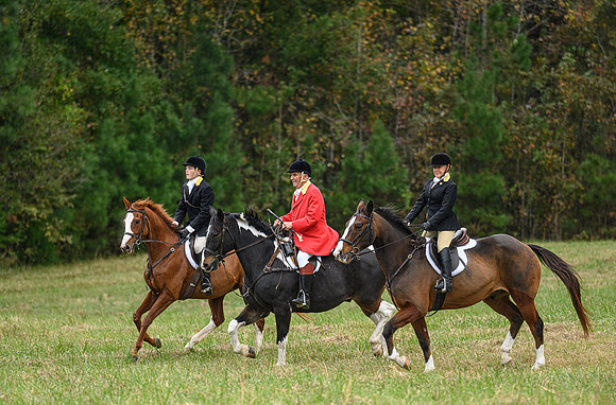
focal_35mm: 278
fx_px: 4746
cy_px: 244
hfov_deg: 7.4
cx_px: 310
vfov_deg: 4.9
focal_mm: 200
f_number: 3.2
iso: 400
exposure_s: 1/500
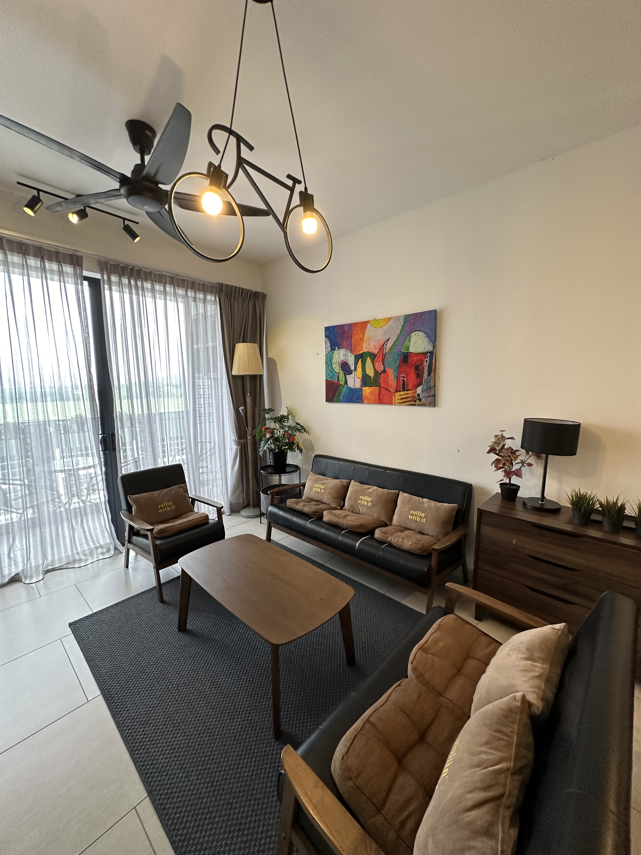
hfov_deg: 85.7
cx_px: 320
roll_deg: +0.7
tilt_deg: -5.6
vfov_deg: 102.1
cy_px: 428
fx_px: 346
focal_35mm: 14
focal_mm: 2.22
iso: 200
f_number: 2.2
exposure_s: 1/50
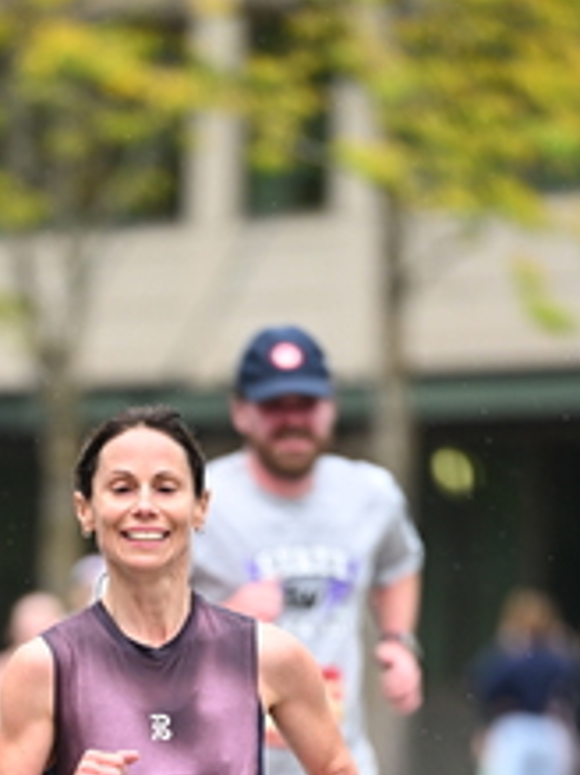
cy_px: 948
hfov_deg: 3.1
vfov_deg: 4.1
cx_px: 37
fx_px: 10823
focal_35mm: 484
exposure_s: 1/1250
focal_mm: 200
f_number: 2.8
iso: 1250
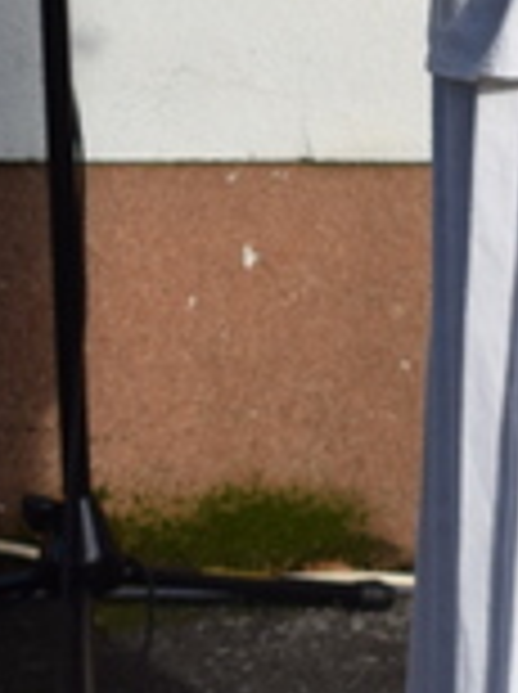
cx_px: 698
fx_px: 6903
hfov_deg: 4.3
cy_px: -81
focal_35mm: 345
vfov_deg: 5.7
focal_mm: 46
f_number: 7.1
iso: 200
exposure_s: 1/320
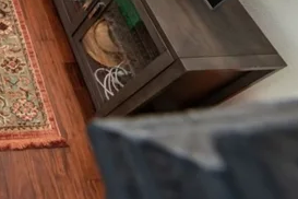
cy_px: -89
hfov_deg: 31.5
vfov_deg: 24.9
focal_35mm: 43
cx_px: -114
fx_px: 356
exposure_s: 1
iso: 400
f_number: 11
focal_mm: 14
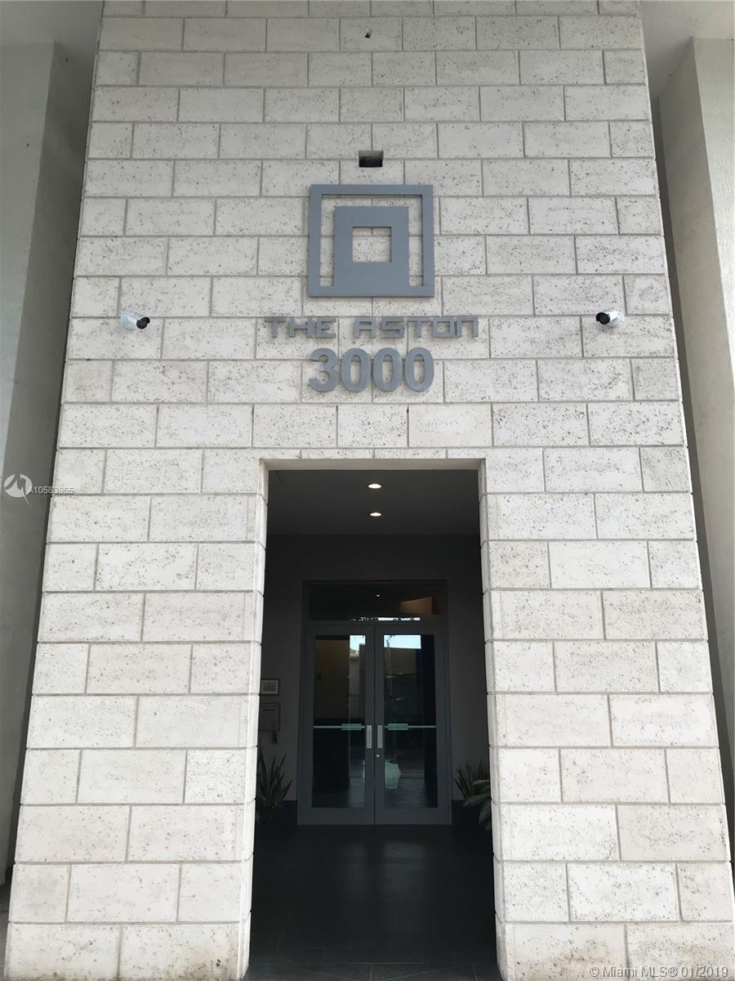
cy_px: 490
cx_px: 368
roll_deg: +0.1
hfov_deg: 49.7
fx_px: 793
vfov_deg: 63.4
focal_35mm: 28
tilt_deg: +15.2
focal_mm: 3.99
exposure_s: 1/130
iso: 20
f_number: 1.8
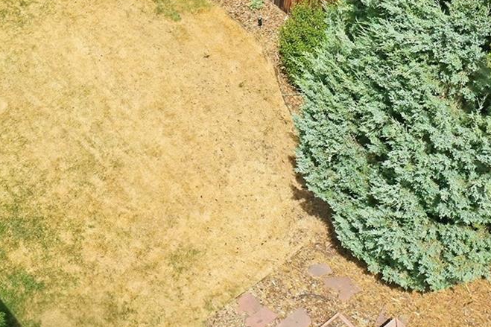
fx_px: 927
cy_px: 88
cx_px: 93
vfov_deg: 19.9
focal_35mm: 68
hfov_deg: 29.0
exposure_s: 1/640
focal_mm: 10.3
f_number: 6.3
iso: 100
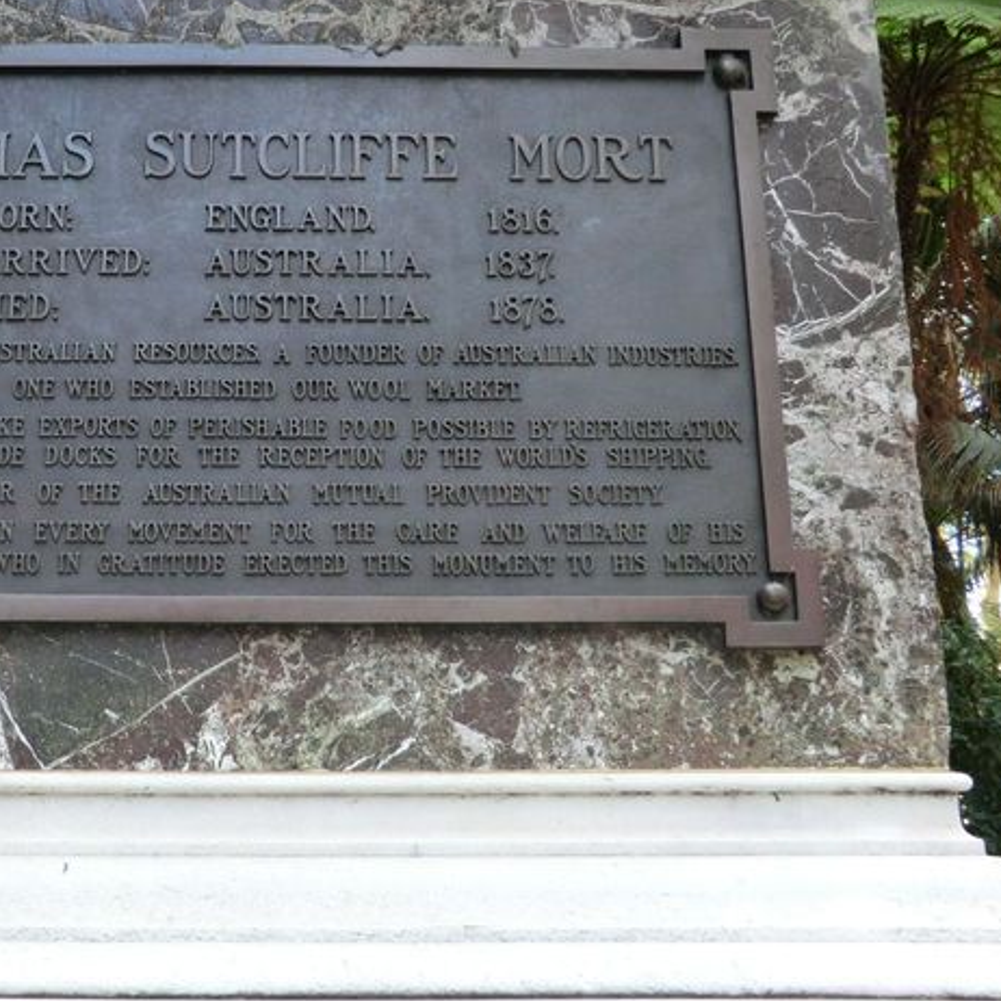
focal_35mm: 52
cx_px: 271
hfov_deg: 32.3
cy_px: 448
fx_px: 1701
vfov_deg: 32.8
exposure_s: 1/60
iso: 125
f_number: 3.6
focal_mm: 6.1
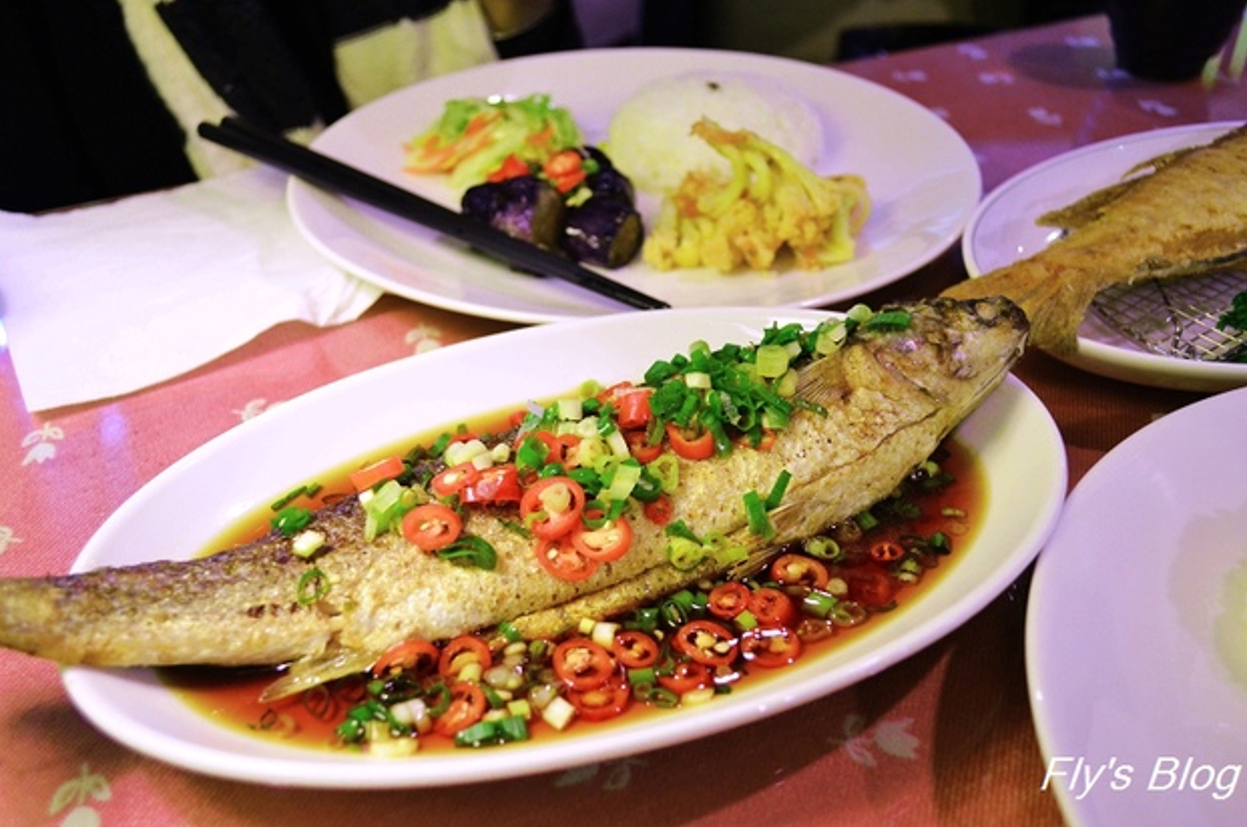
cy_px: 407
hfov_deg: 55.9
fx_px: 1176
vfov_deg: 38.8
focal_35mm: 34
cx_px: 627
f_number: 3.8
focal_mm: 22
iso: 800
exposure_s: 1/30
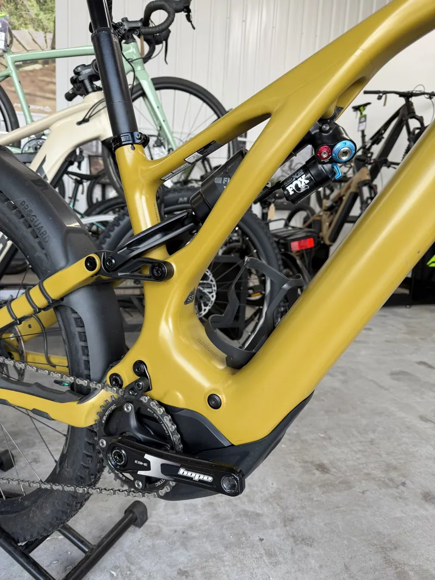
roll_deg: -3.6
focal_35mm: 24
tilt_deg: -10.7
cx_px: 218
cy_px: 290
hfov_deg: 56.8
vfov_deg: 71.6
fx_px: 402
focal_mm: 6.76
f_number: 1.78
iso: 64
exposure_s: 1/100
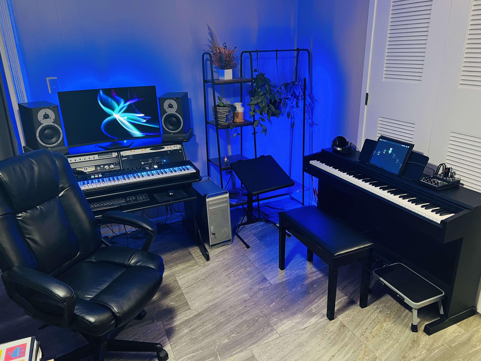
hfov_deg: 67.3
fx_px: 361
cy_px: 180
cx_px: 240
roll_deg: +1.6
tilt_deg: -19.6
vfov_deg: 53.1
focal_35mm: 26
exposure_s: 1/40
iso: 500
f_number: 1.5
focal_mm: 5.7
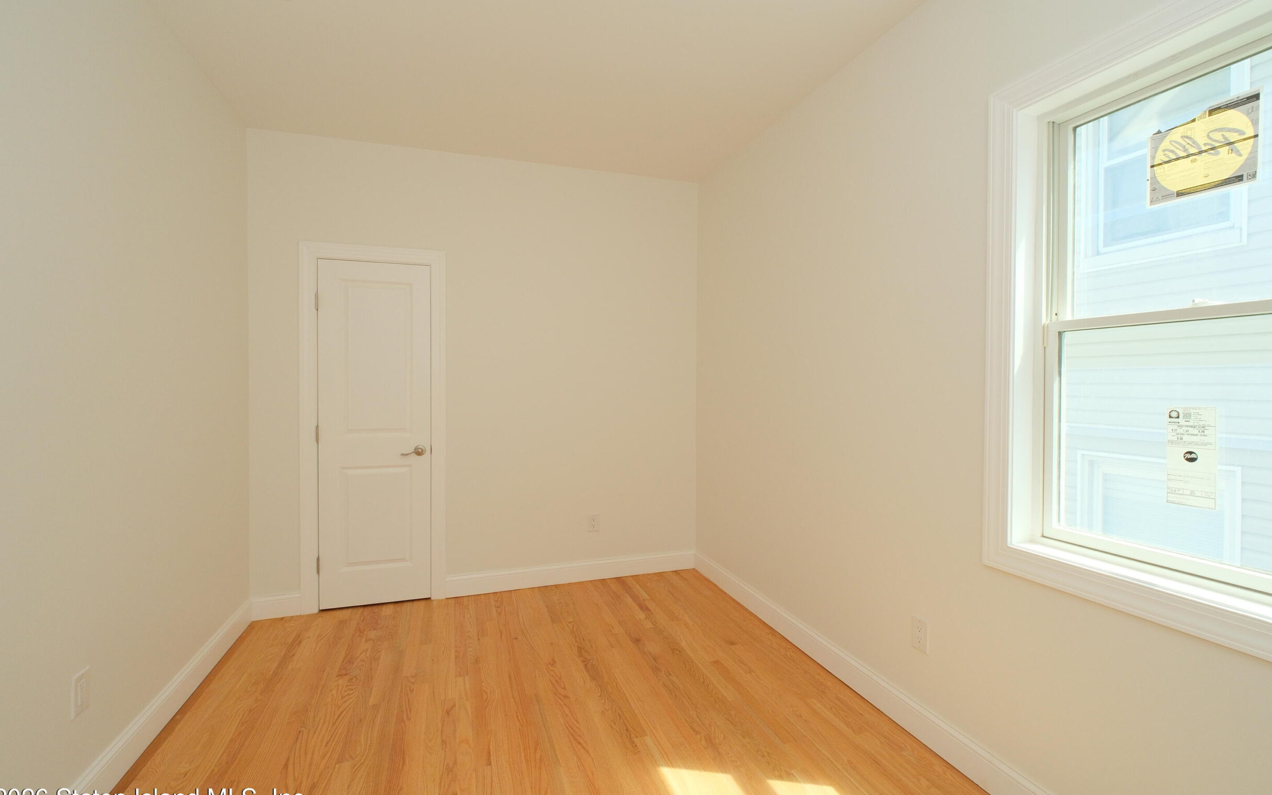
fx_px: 555
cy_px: 395
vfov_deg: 71.3
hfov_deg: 97.8
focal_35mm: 16
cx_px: 638
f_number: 7.1
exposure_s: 1/125
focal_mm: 10
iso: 800
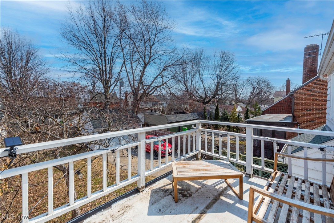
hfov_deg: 104.2
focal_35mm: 14
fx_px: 130
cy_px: 112
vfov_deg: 81.2
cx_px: 167
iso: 200
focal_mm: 14
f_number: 9
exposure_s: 1/640
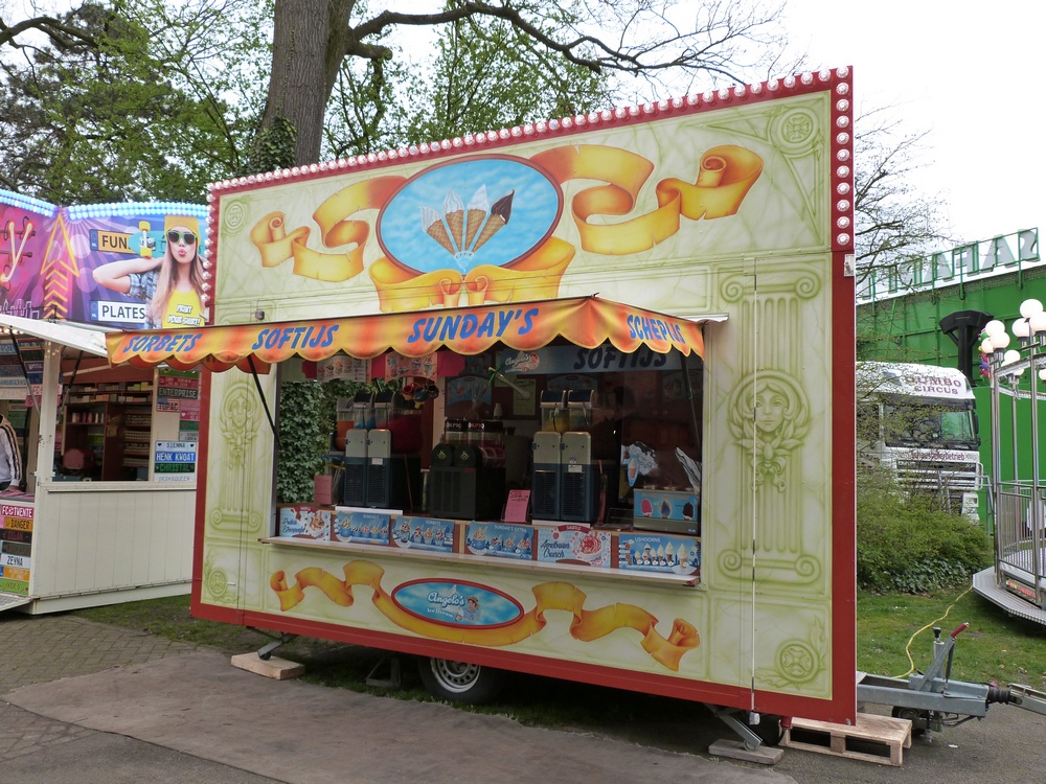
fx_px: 907
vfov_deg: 46.8
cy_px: 392
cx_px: 523
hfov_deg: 60.0
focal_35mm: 30
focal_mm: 5.2
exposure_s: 1/200
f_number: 4
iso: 160
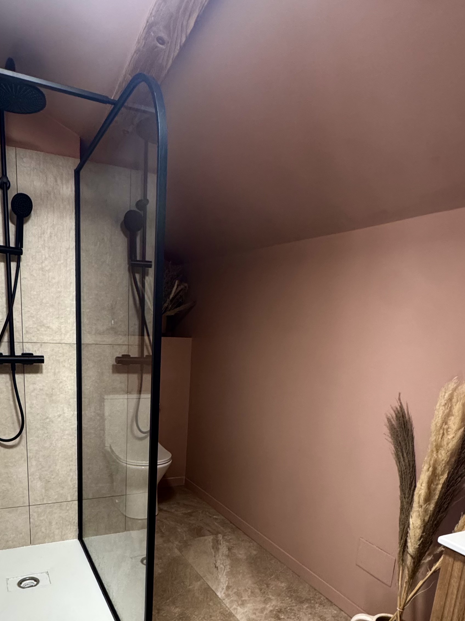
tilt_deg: -12.5
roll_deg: -2.0
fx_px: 448
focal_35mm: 25
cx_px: 173
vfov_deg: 66.9
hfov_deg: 54.2
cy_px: 430
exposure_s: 1/84
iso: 320
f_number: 2.2
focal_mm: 2.22
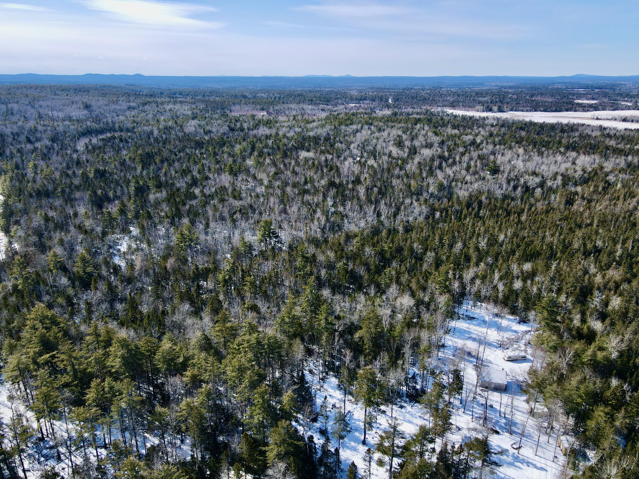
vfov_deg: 56.8
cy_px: 240
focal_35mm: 24
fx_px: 443
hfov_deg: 71.6
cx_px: 320
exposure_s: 1/640
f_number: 2.8
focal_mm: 4.5
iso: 100
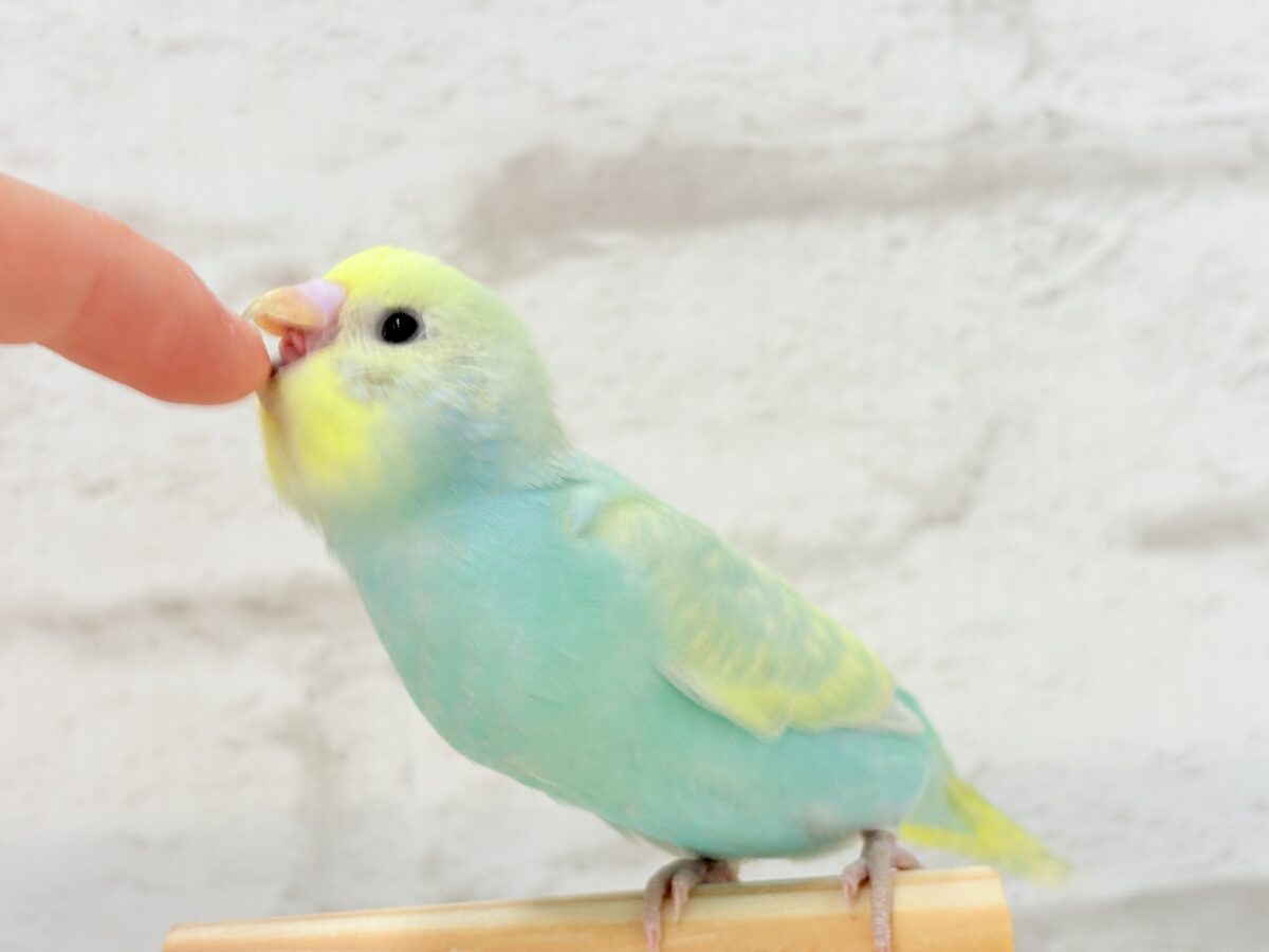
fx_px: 1906
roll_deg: +4.4
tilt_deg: -1.3
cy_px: 476
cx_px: 634
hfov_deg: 36.8
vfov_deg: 28.0
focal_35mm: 52
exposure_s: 1/50
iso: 32
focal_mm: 5.96
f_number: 1.6
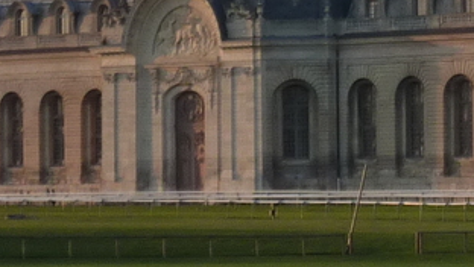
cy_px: 39
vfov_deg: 3.3
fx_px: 4704
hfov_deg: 5.7
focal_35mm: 374
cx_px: 708
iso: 125
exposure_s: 1/160
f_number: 4.1
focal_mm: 11
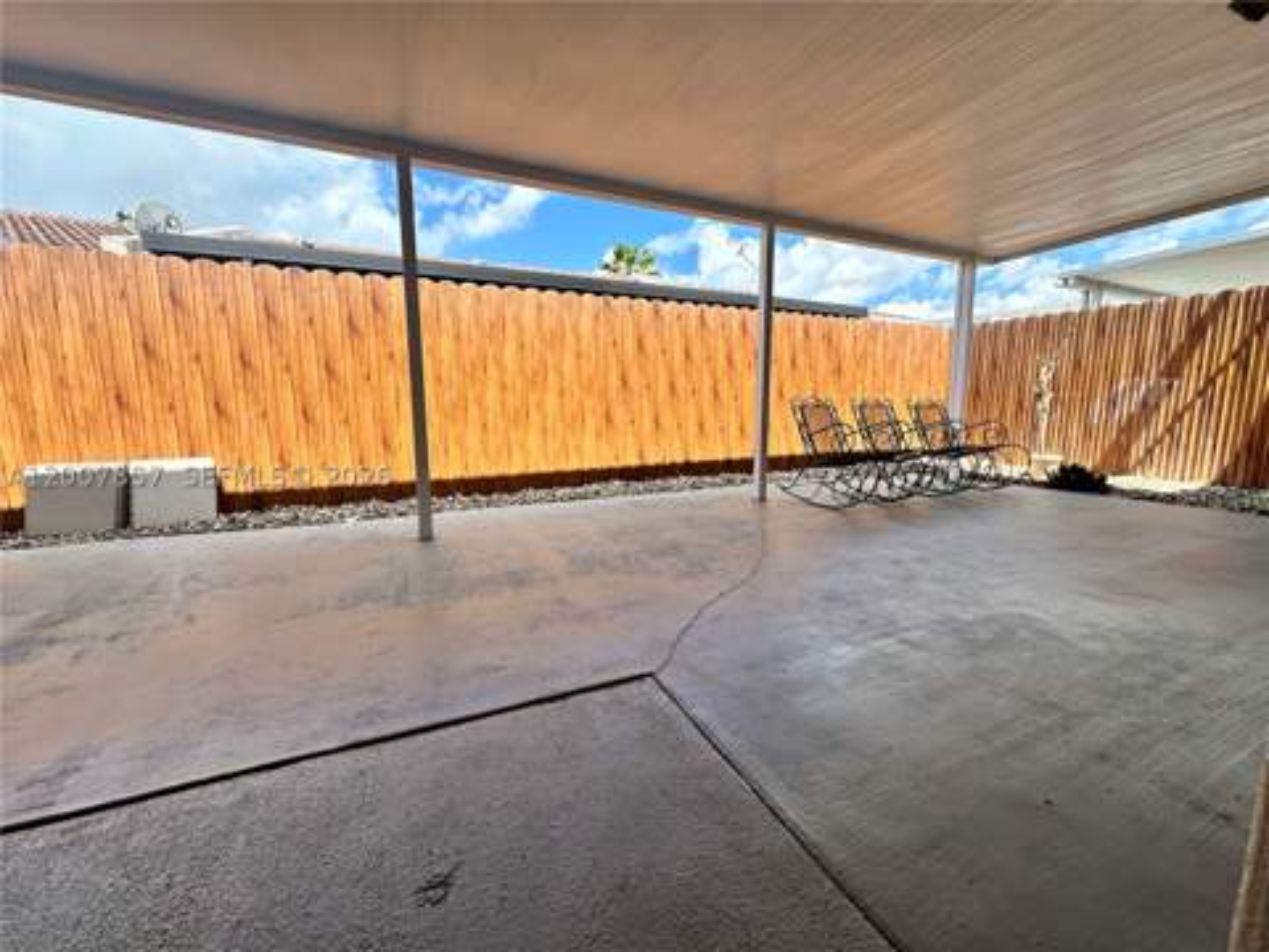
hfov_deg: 102.1
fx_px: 513
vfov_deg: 85.7
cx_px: 634
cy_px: 476
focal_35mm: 14
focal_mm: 2.22
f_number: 2.2
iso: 50
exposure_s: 1/979
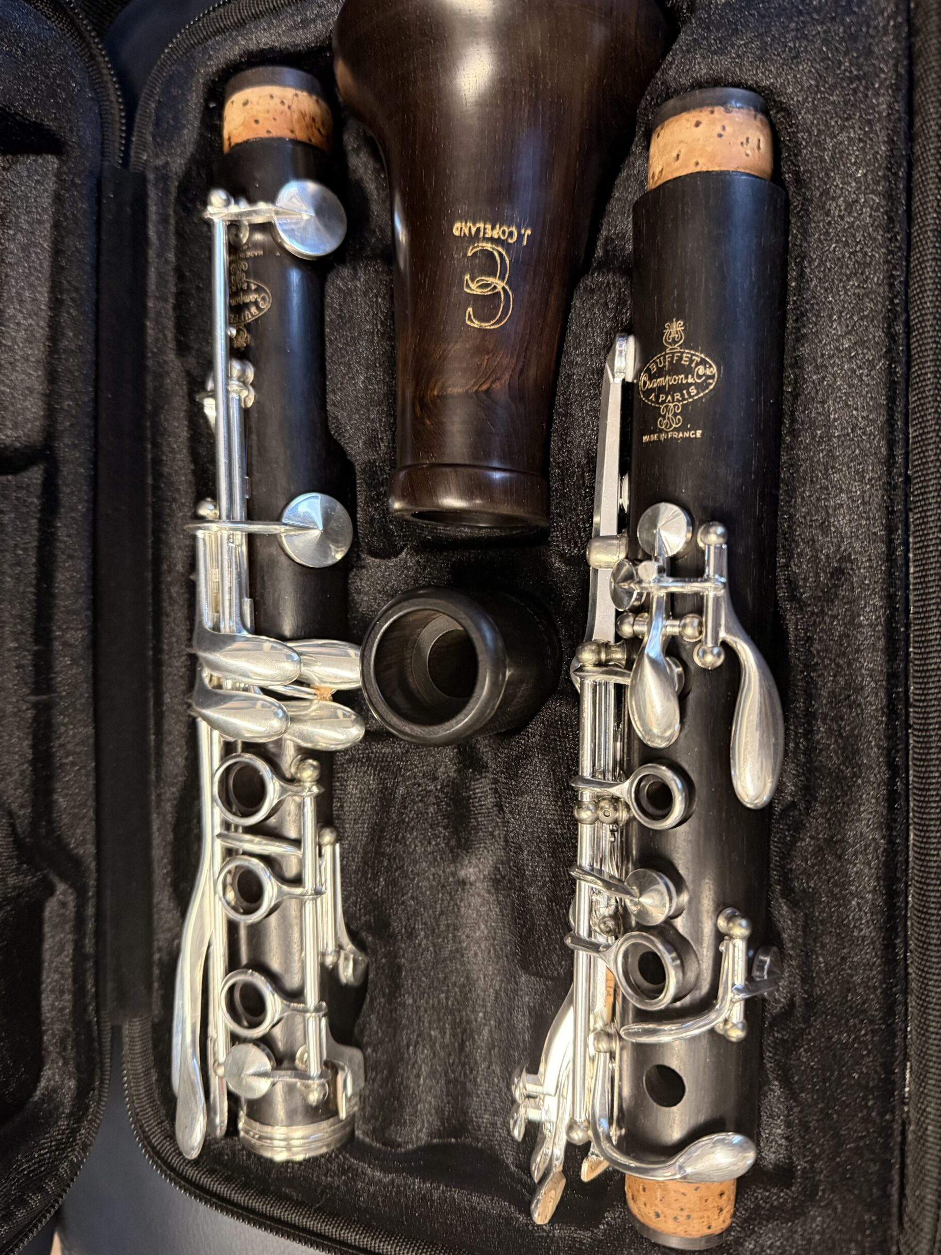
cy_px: 622
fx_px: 906
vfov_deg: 69.4
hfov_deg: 54.9
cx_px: 460
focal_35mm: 25
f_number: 1.78
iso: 800
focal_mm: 6.76
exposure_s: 1/60
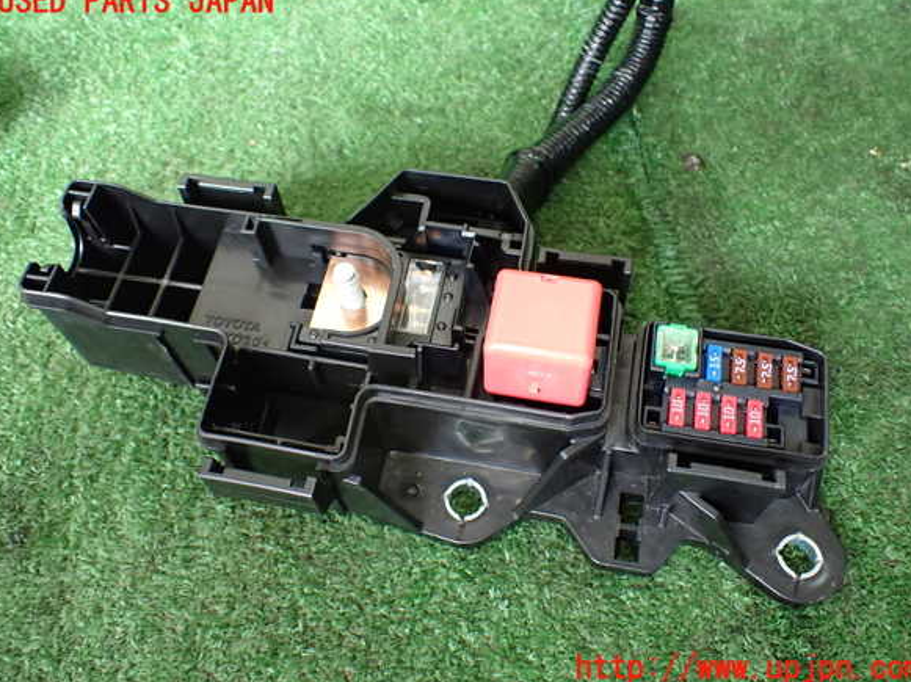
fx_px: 815
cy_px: 336
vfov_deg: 45.4
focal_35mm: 31
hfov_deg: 58.4
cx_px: 459
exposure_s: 1/125
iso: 640
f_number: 2.3
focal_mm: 5.4
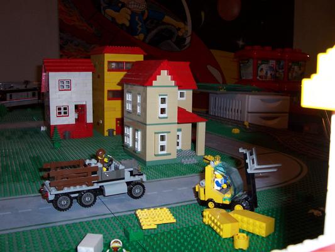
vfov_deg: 38.7
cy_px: 126
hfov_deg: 50.1
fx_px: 358
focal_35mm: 37
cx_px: 168
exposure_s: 1/60
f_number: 2.8
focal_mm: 5.6
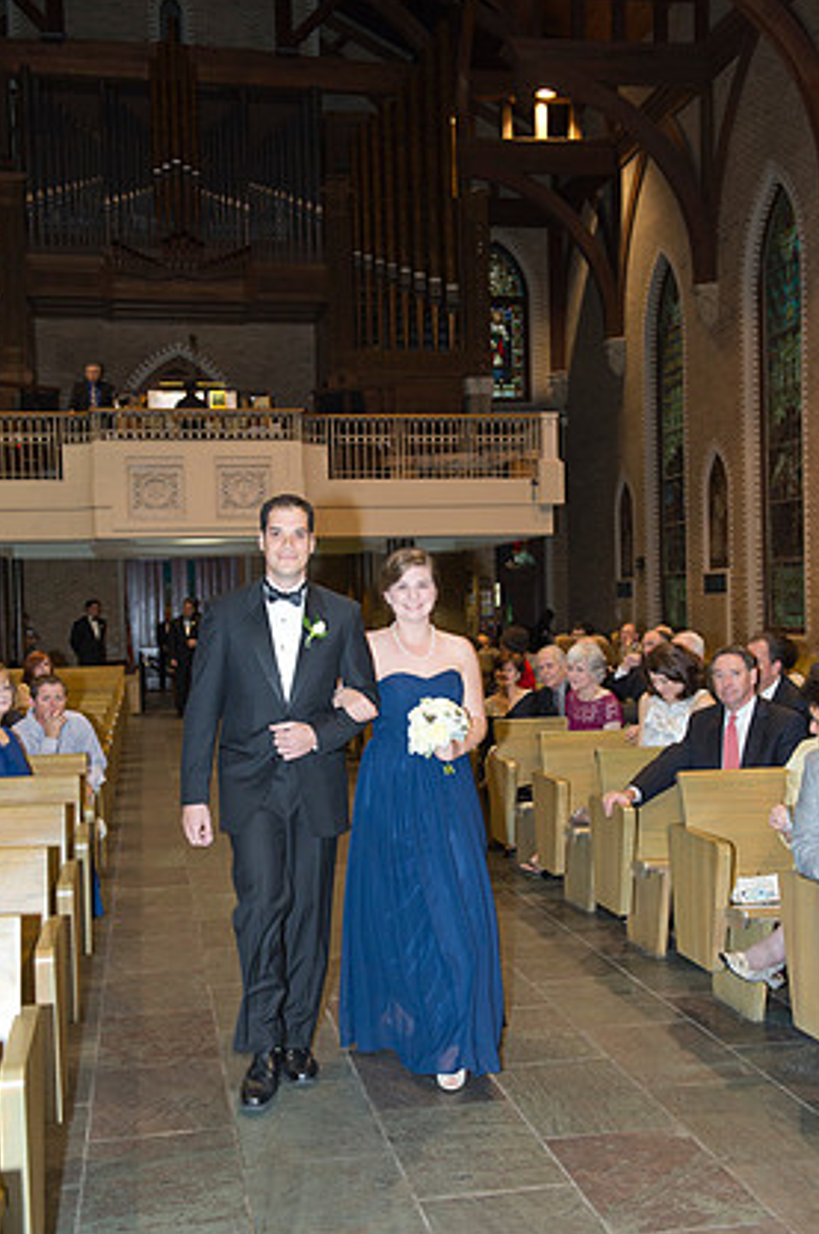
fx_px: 1403
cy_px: 651
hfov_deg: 32.6
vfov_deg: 47.4
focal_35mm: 41
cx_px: 398
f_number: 4.5
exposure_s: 1/60
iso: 1250
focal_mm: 38
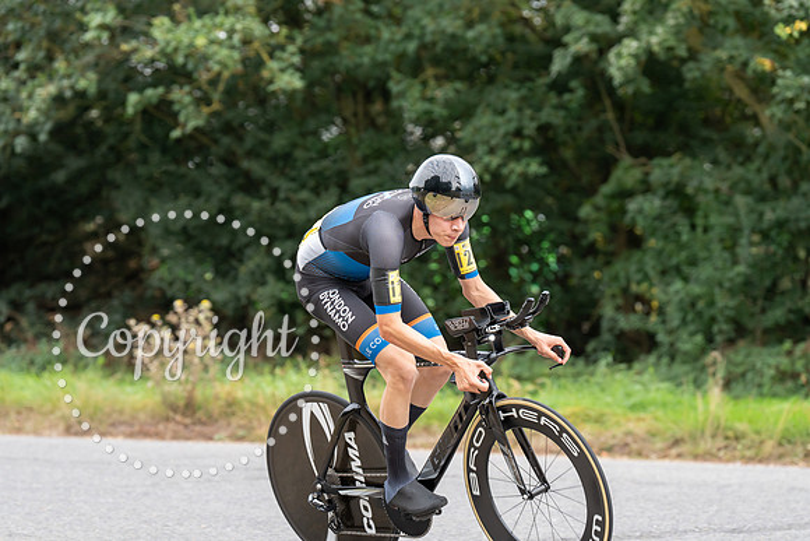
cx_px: 405
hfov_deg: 14.5
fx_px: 3173
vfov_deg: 9.7
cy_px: 270
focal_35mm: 141
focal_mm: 141
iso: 1000
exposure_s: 1/1000
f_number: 4
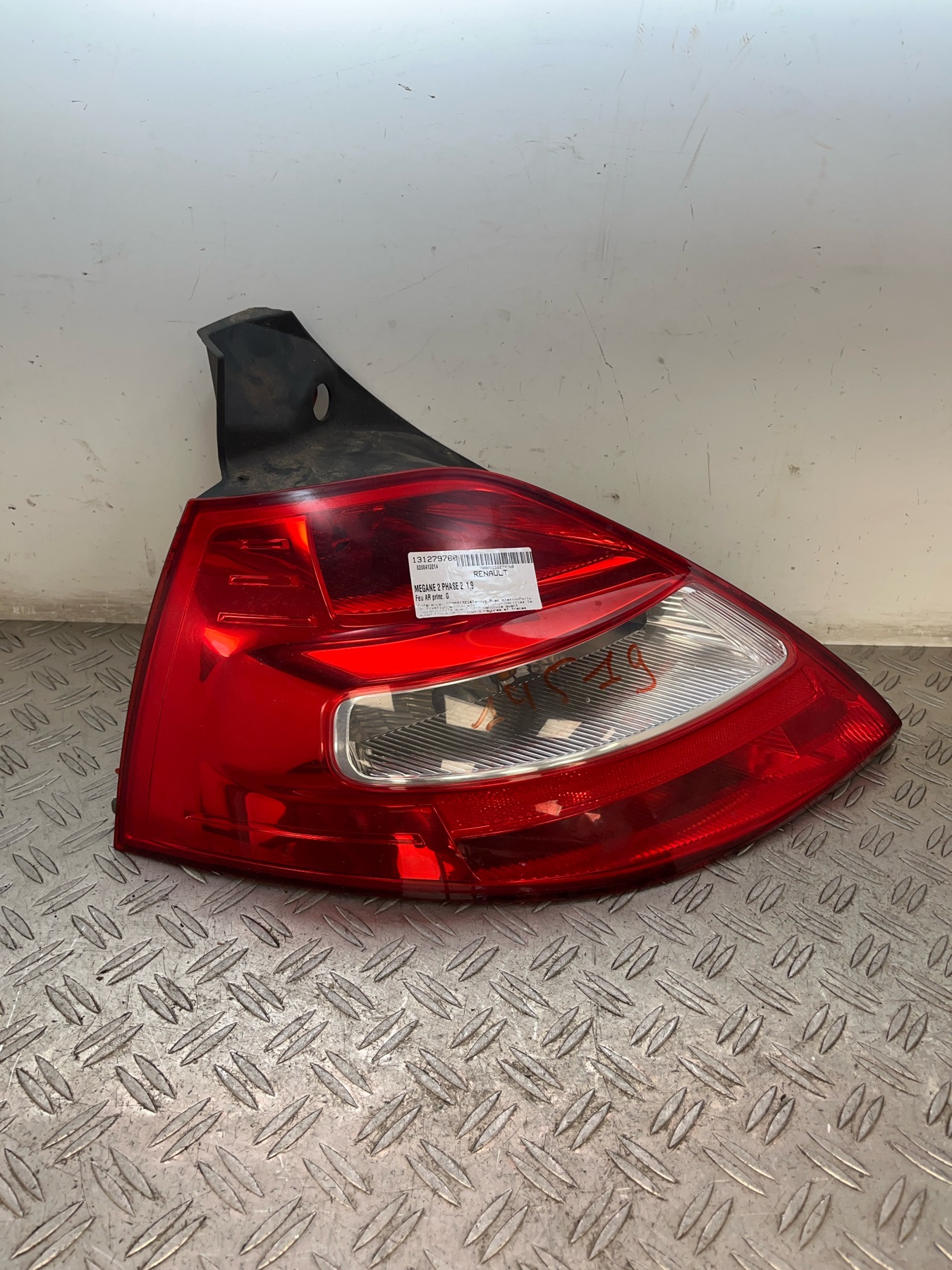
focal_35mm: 26
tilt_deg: -32.3
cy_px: 635
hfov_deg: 53.1
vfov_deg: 67.3
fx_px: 953
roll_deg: -4.5
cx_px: 476
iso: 64
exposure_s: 1/100
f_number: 1.6
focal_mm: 5.1
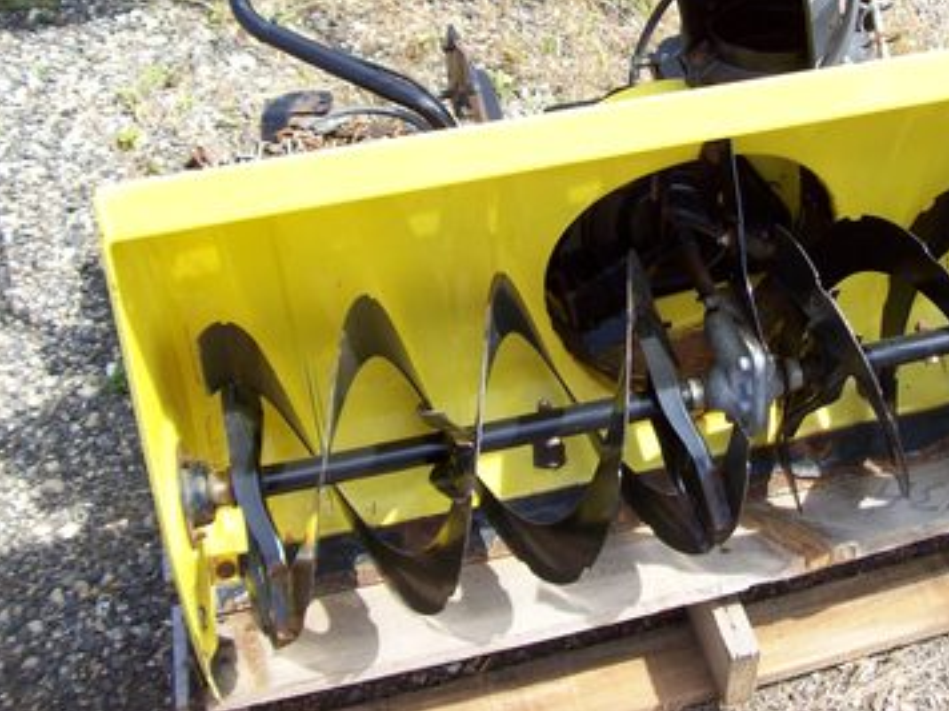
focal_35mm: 55
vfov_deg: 26.2
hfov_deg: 34.3
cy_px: 170
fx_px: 1508
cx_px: 704
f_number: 2.7
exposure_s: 1/488
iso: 80
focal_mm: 6
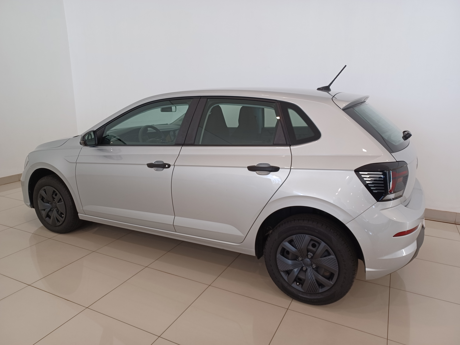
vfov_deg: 54.9
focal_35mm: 25
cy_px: 172
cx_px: 230
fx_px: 332
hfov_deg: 69.4
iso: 125
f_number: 1.8
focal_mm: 4.6
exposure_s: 1/60
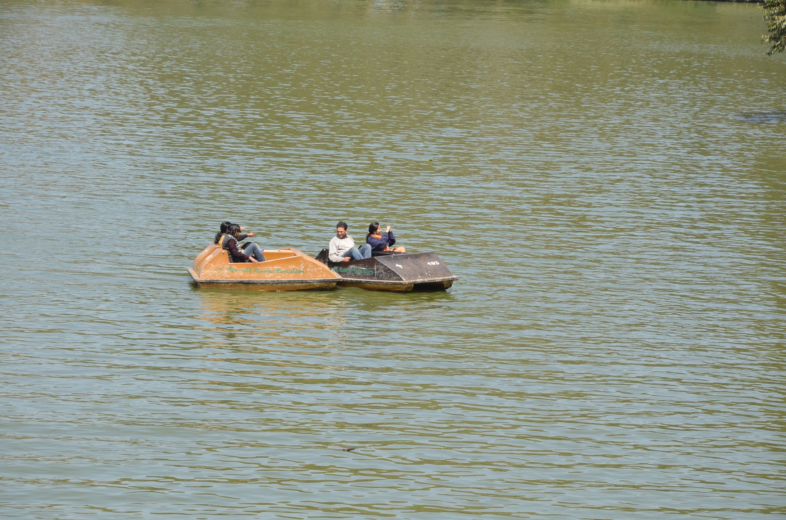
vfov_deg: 8.7
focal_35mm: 158
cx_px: 393
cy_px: 260
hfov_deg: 13.1
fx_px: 3432
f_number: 10
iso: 800
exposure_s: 1/800
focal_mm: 105
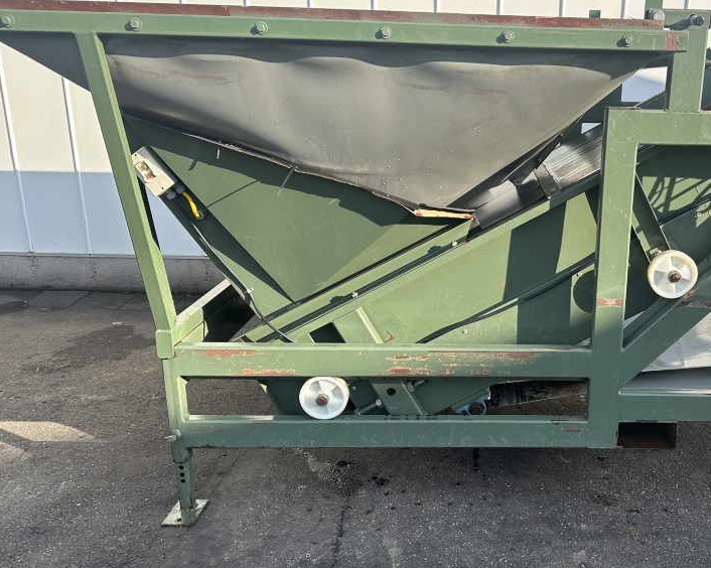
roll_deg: -2.0
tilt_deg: -16.8
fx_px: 715
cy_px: 289
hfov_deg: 51.1
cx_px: 513
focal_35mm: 34
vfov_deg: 43.3
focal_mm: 6.86
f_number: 1.78
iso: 80
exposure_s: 1/1040
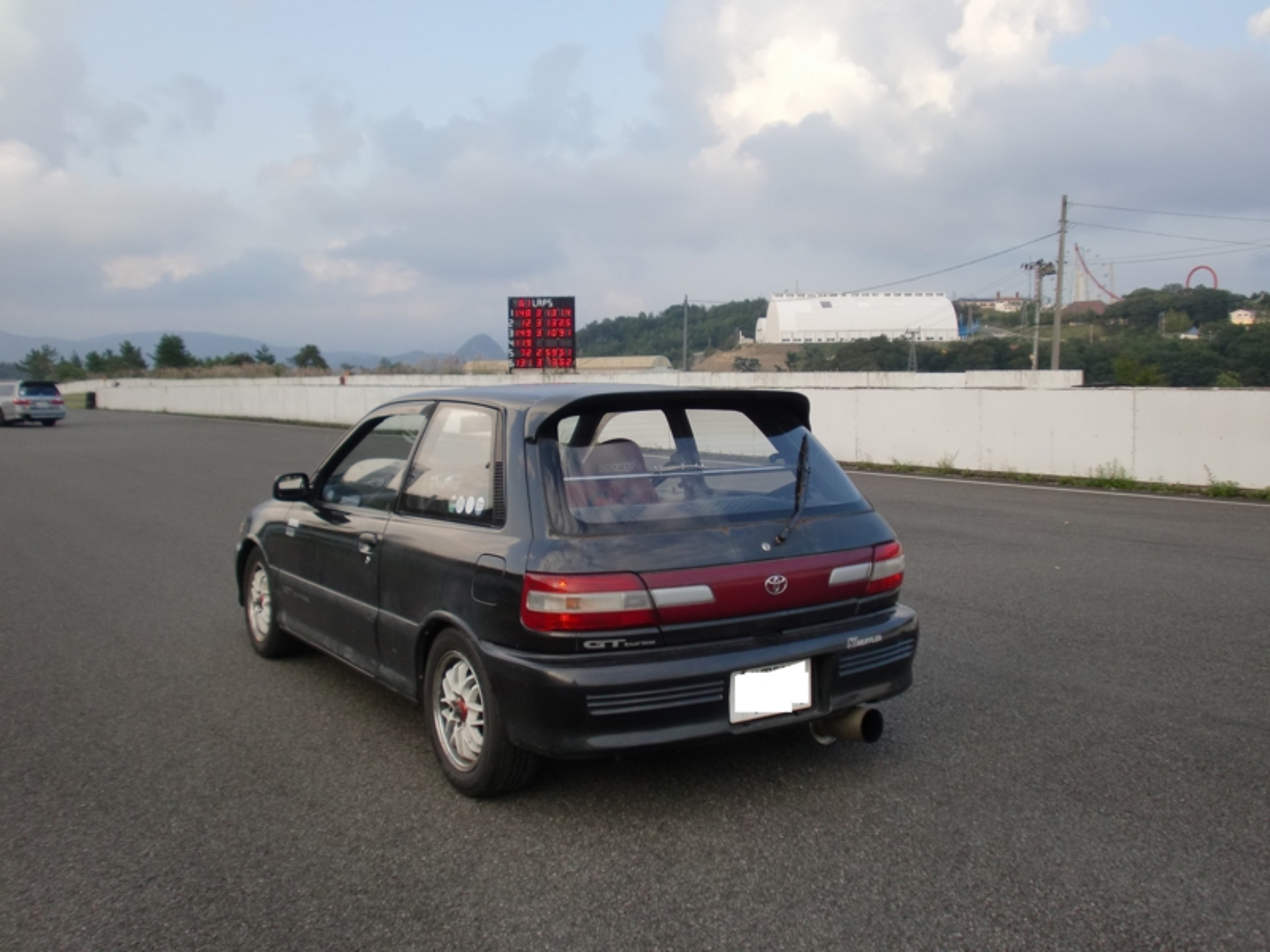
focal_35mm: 34
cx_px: 635
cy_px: 476
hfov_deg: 54.0
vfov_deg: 41.8
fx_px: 1247
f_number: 2.8
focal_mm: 5.58
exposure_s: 1/500
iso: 64
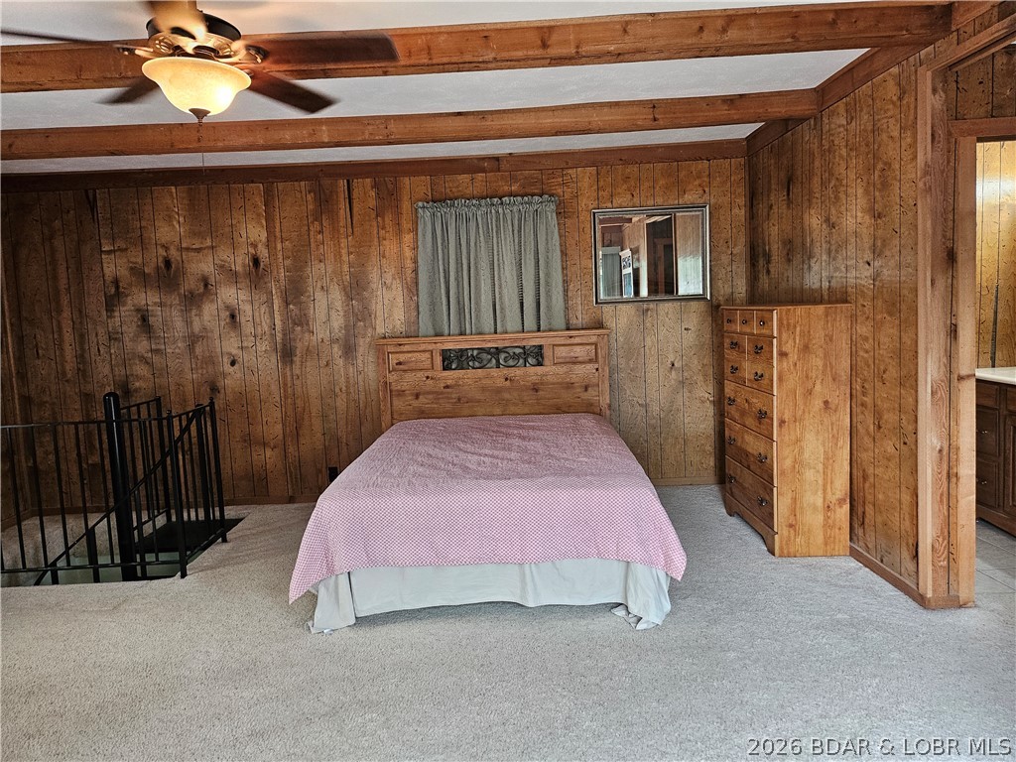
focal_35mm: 24
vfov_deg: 56.8
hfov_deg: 71.6
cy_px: 381
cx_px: 508
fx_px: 704
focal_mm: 5
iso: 250
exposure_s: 1/120
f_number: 1.8
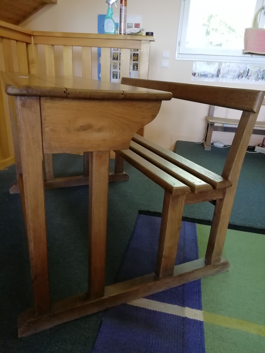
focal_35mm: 26
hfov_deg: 53.1
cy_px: 176
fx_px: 265
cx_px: 132
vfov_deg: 67.3
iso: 320
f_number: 2.2
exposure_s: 1/33.3
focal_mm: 3.21
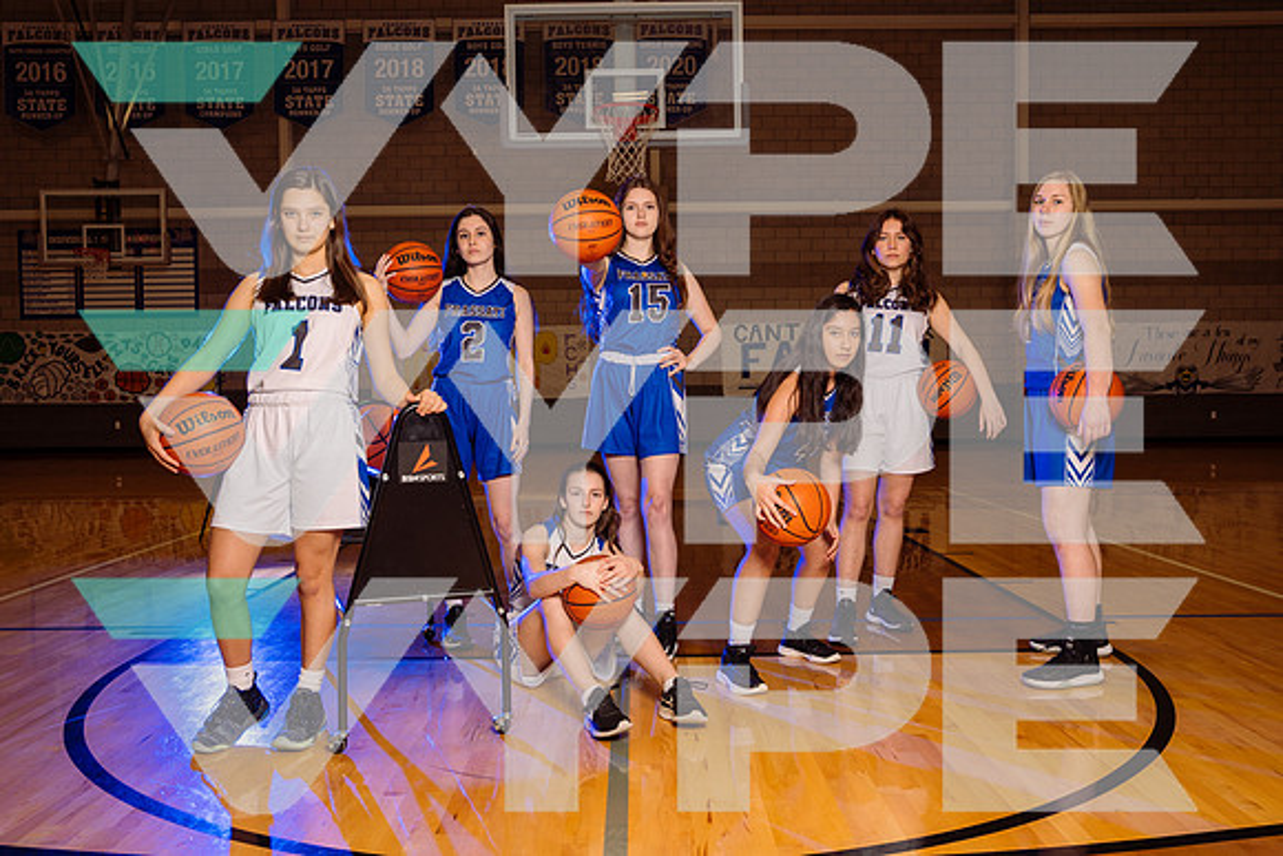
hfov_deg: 60.3
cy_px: 428
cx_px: 642
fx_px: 1105
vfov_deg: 42.3
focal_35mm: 31
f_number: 7.1
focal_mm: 31
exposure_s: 1/200
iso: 400
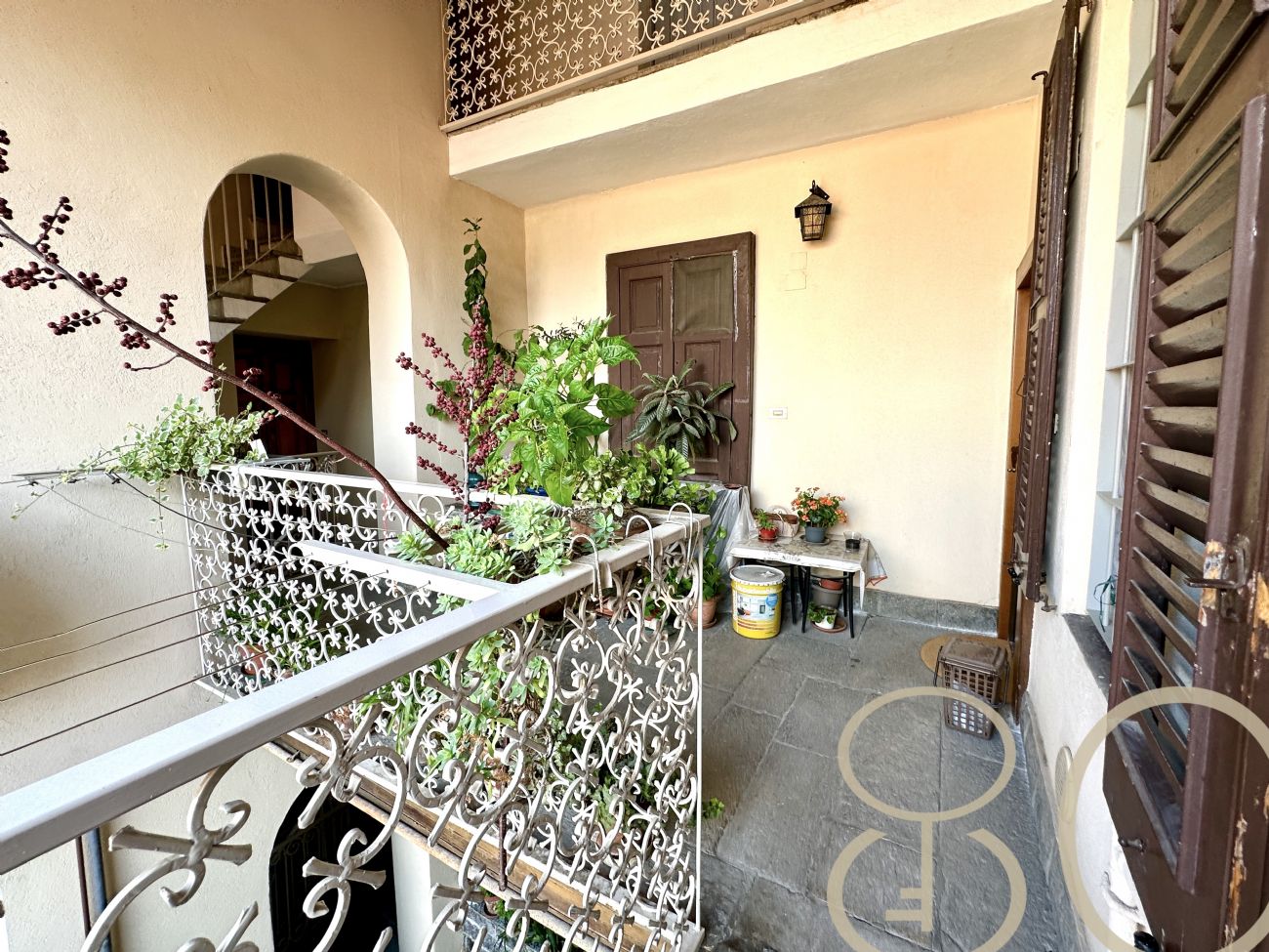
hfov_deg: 102.1
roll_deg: +0.6
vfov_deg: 85.7
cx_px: 634
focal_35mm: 14
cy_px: 476
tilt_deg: -7.5
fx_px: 513
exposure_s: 1/99
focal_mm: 2.22
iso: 64
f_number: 2.2
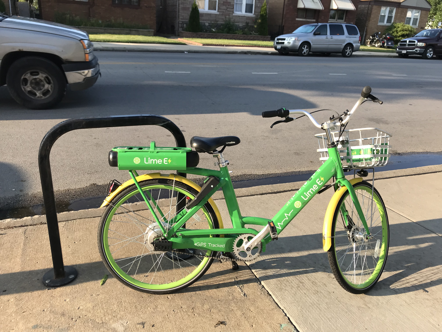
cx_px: 221
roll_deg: -3.1
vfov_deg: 49.7
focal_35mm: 28
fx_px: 358
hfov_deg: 63.4
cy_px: 166
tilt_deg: -21.3
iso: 20
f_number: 1.8
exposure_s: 1/669
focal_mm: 3.99
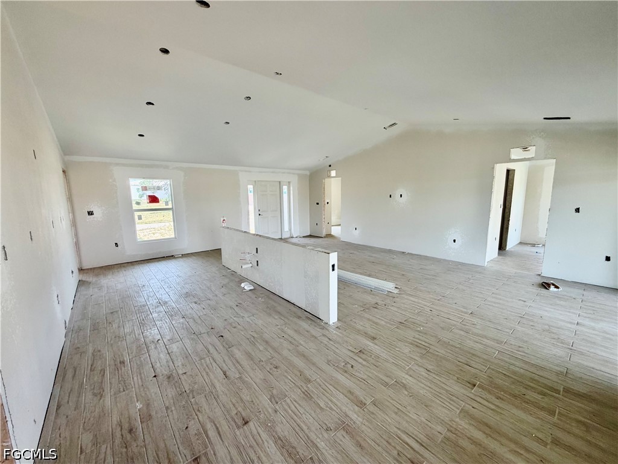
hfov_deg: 102.1
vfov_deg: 85.7
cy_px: 232
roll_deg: +0.8
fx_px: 250
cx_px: 309
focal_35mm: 14
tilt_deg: -7.5
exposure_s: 1/121
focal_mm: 2.22
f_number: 2.2
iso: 125
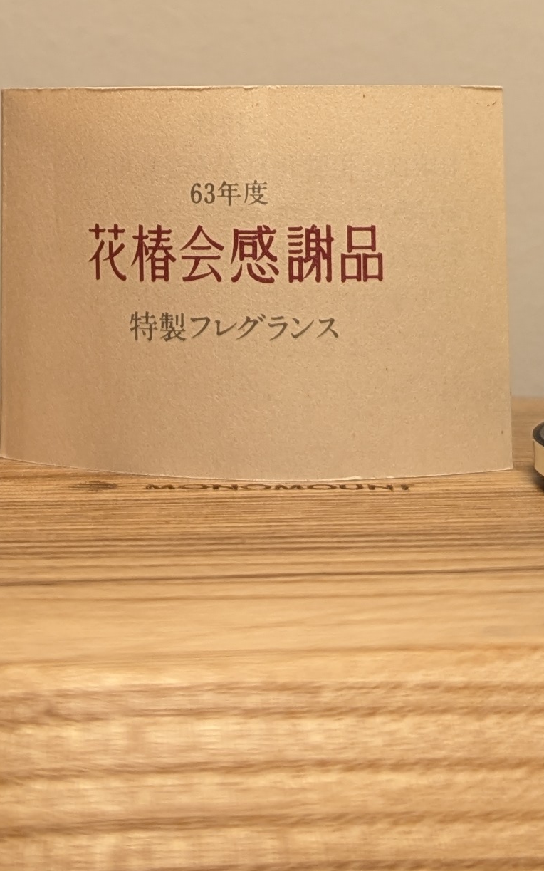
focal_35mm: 85
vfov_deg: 23.2
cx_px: 224
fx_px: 2017
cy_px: -35
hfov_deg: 15.4
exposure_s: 1/90
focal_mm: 6.81
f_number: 1.85
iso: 110
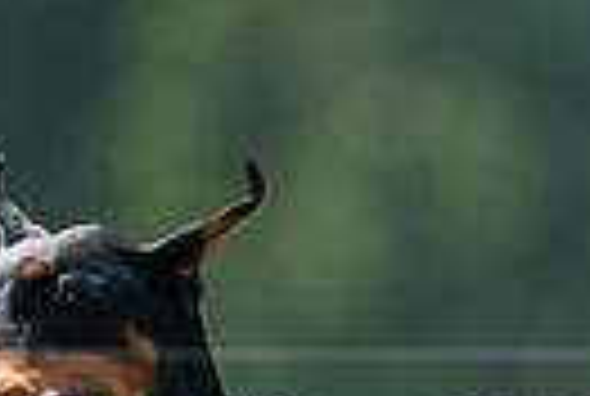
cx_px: 306
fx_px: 43497
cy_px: 574
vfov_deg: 0.5
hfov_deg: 0.8
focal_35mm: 2648
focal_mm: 600
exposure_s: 1/4000
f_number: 6.3
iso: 2500
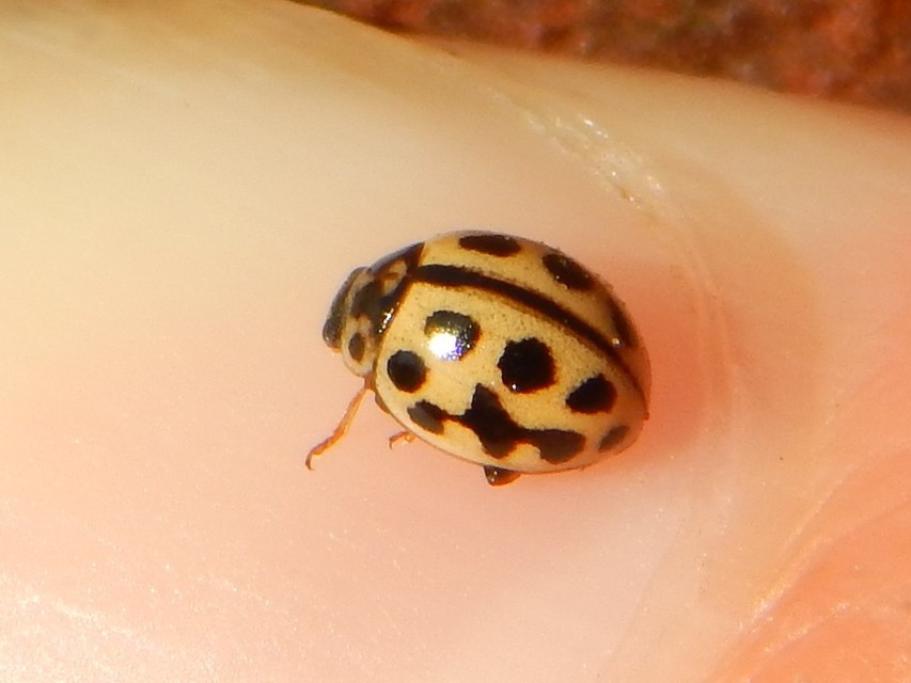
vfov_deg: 11.3
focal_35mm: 131
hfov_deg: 15.1
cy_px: 342
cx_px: 456
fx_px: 3448
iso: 125
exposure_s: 1/1000
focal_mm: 23.4
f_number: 4.8
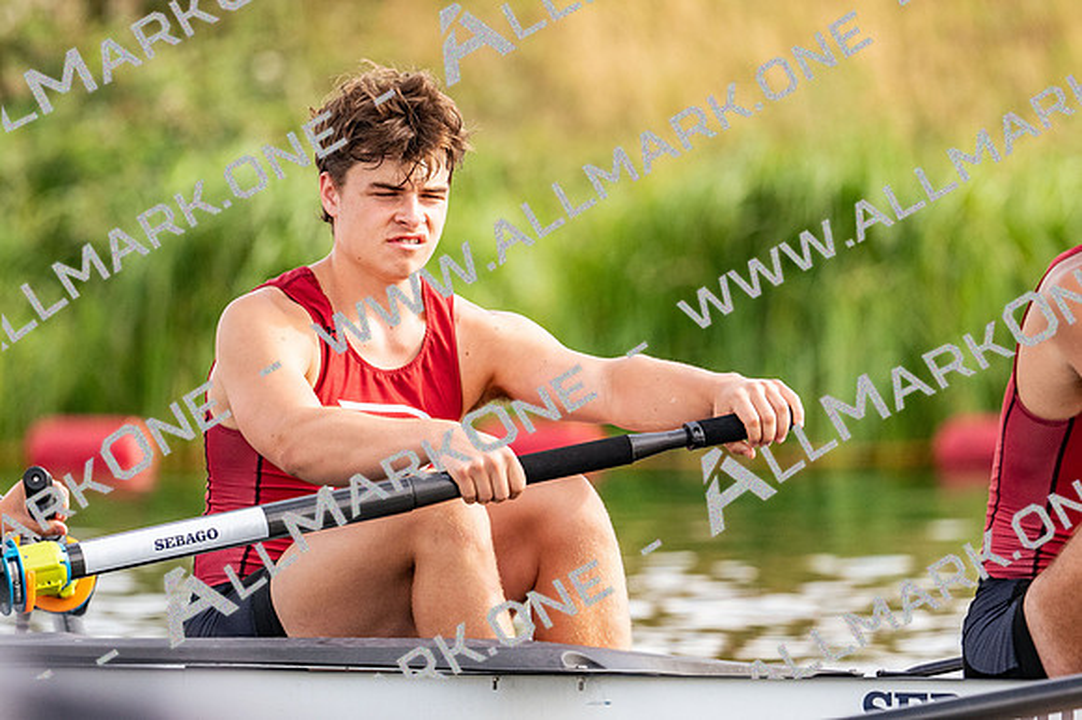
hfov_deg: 3.4
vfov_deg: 2.3
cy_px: 360
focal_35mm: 600
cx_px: 541
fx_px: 18022
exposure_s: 1/2500
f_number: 4.5
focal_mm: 400
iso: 720
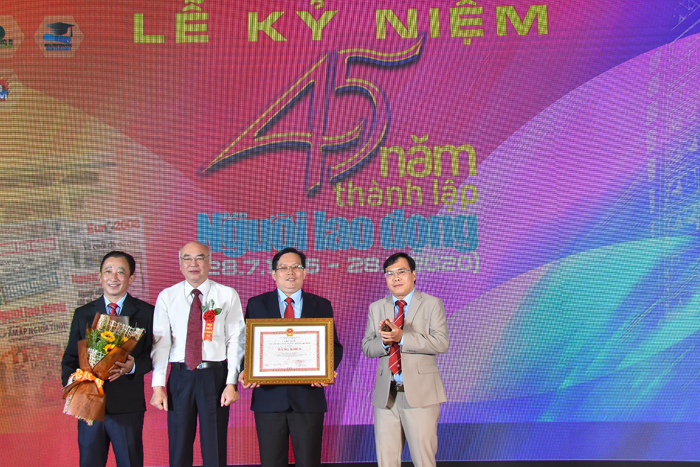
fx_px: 933
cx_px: 350
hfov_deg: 41.1
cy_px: 234
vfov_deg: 28.1
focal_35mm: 48
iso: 800
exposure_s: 1/200
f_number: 6.3
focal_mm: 32
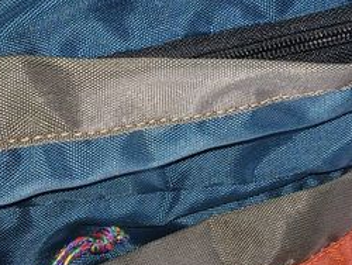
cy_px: -69
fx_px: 1059
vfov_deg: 13.8
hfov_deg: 18.9
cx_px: 193
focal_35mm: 104
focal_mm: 3.98
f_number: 1.8
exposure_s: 1/50
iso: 100
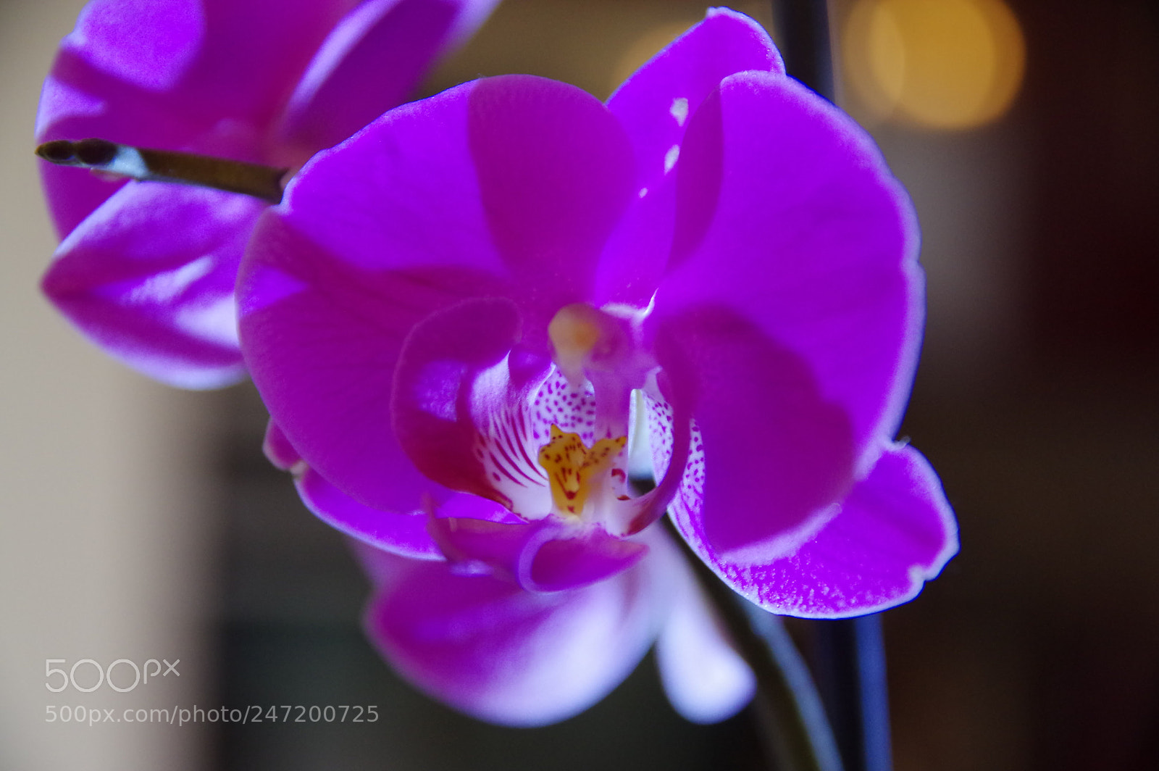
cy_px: 386
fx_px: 3378
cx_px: 580
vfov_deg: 13.0
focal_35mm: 105
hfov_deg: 19.5
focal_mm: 70
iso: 1600
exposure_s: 1/50
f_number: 4
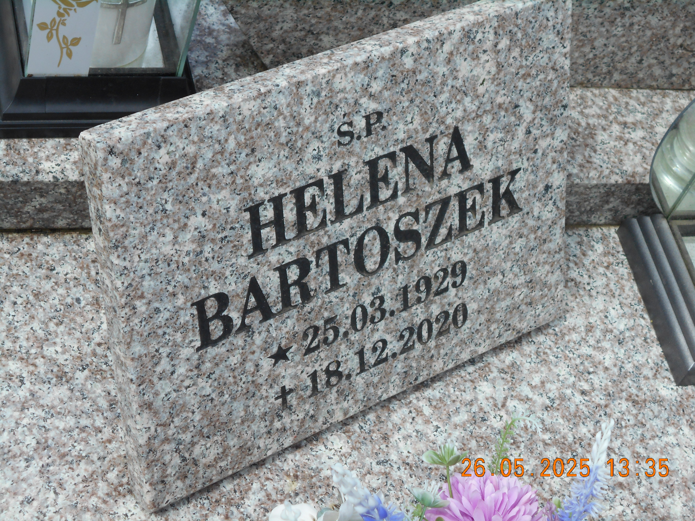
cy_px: 260
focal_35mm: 76
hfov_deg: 25.7
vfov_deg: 19.4
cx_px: 348
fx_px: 1526
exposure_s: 1/400
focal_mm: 13.5
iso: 80
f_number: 5.8
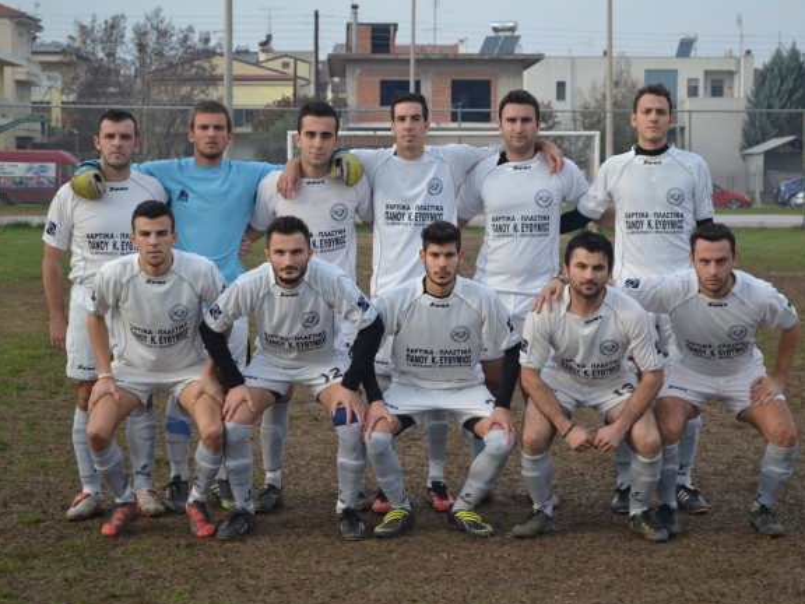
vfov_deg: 19.4
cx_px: 412
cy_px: 304
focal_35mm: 76
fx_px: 1767
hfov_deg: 25.7
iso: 400
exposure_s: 1/640
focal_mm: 46
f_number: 5.3
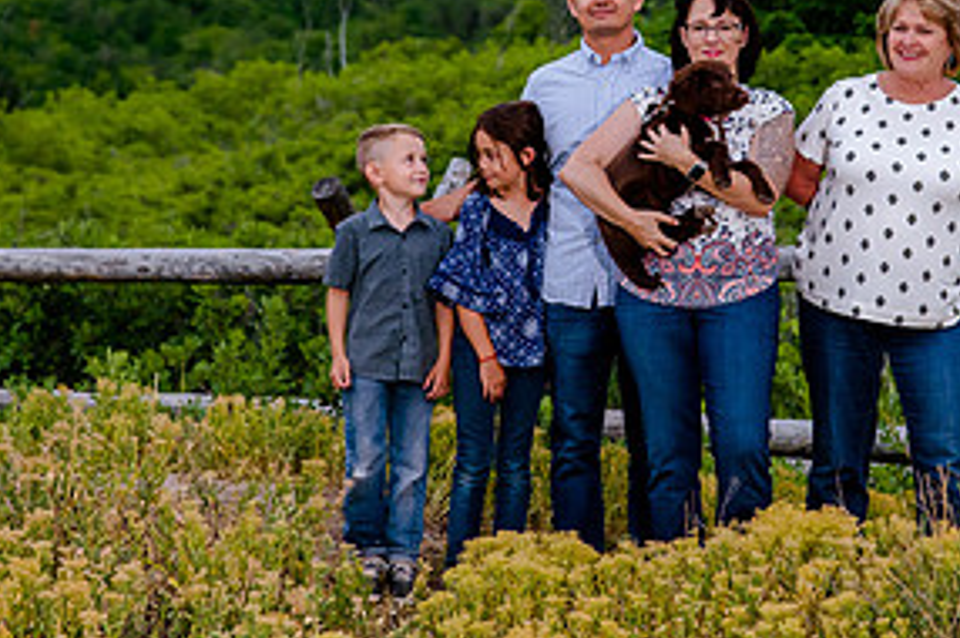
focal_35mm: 199
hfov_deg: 10.3
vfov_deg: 6.9
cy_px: 37
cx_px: 655
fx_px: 5301
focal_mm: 98
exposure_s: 1/250
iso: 1600
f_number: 5.6
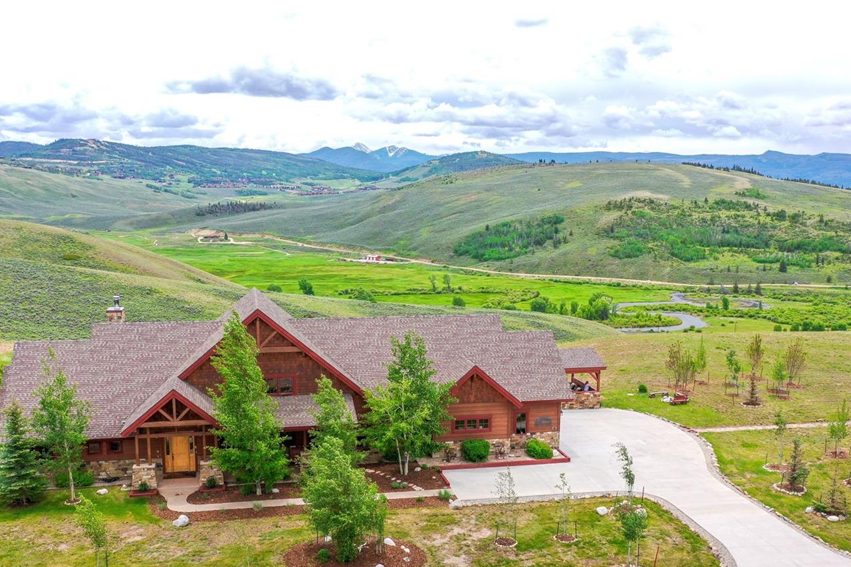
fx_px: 827
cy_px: 353
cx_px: 437
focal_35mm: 35
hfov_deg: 54.4
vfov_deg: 37.6
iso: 100
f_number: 4
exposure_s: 1/80
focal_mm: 10.26
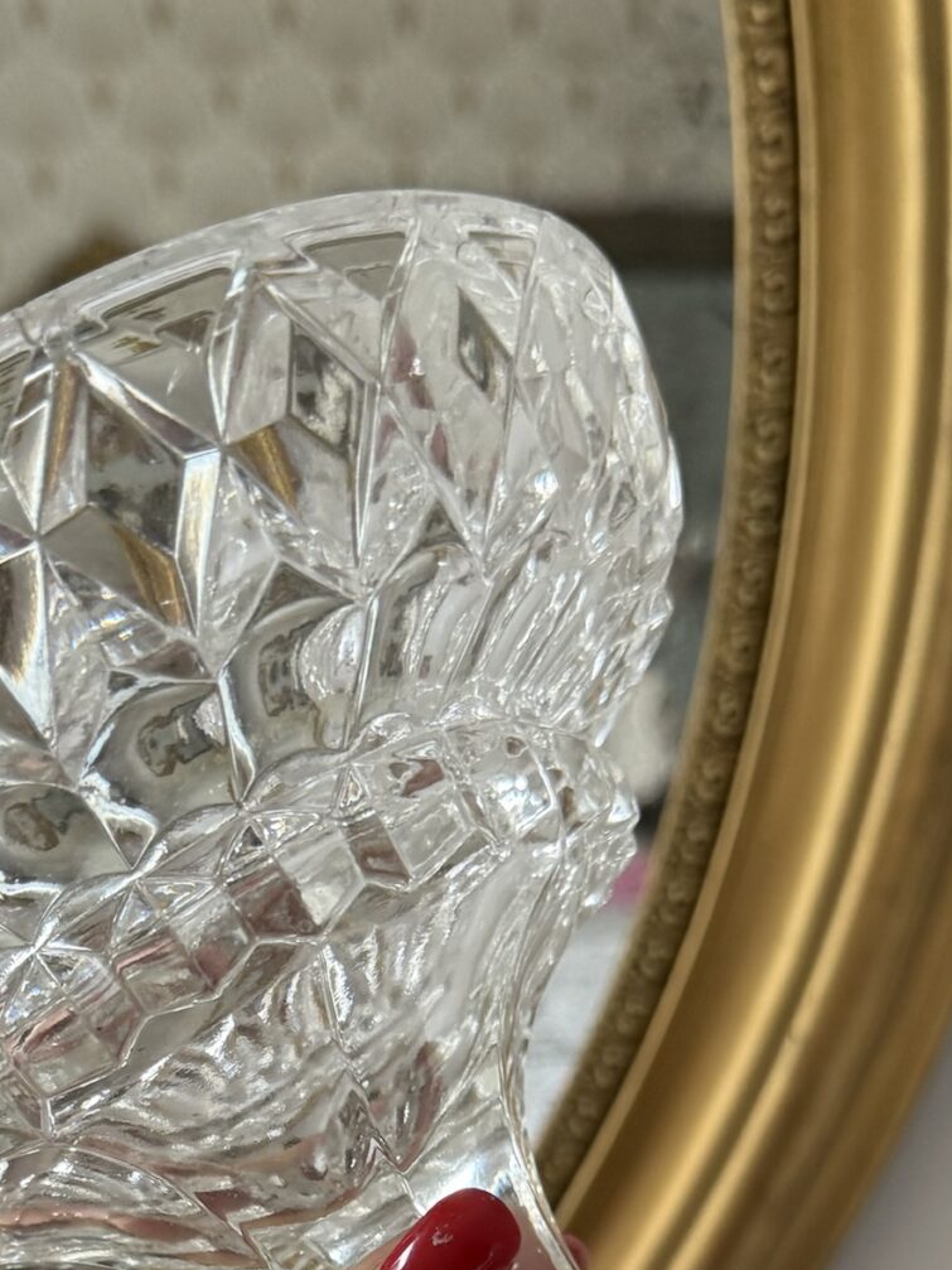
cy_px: 1347
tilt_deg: -12.8
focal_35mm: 61
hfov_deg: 23.9
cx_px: 323
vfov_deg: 29.1
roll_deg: -3.5
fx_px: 2237
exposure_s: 1/106
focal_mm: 6.76
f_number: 1.78
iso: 200
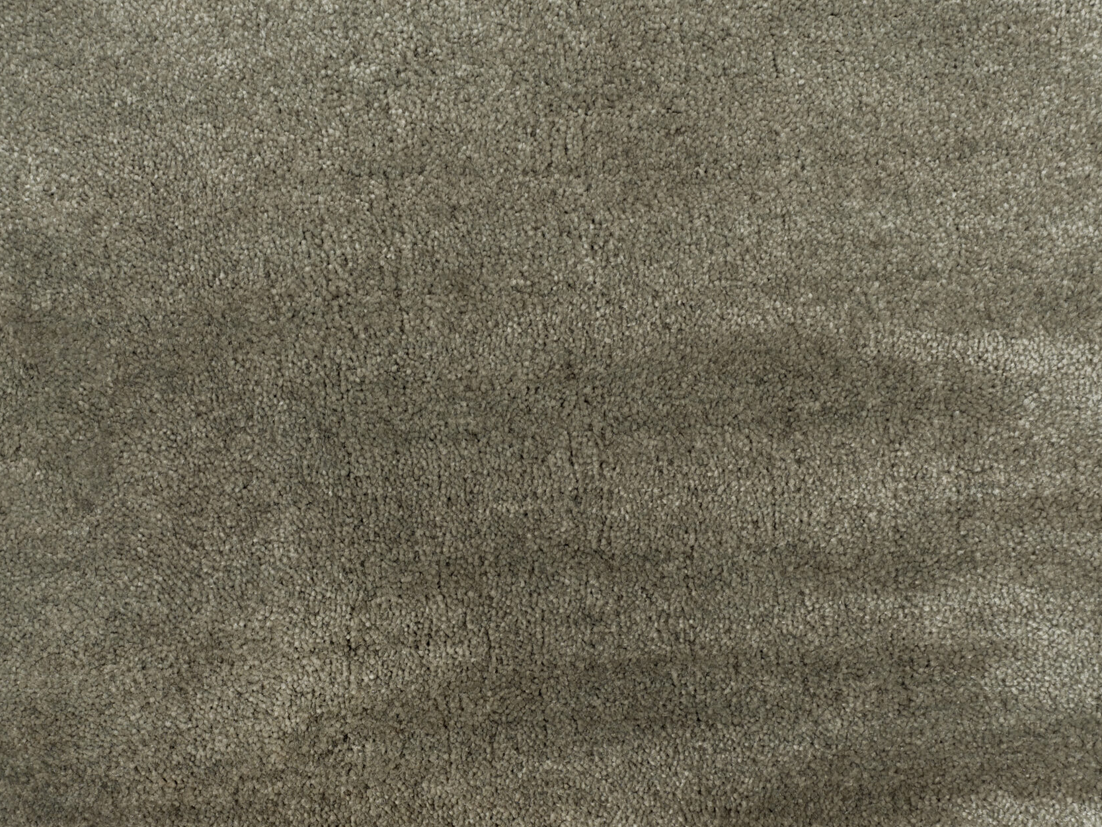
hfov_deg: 58.3
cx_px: 596
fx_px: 987
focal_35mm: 31
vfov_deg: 45.5
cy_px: 412
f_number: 7.1
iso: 400
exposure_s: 1/15
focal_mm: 28
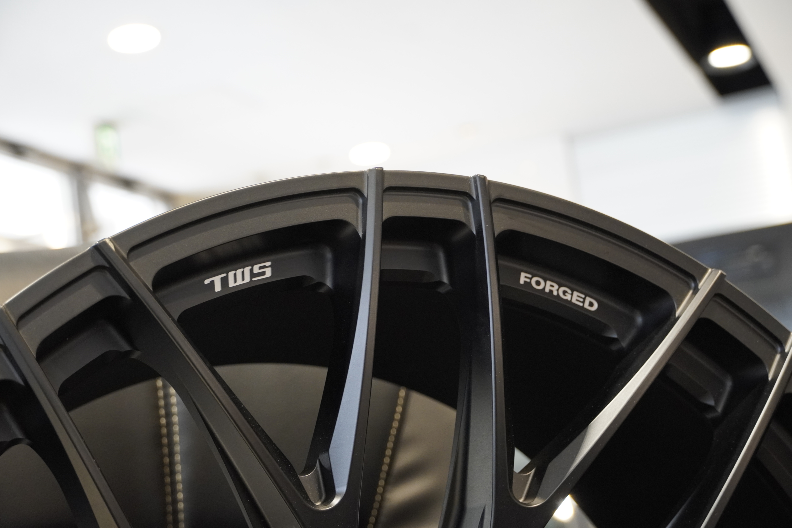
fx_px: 1540
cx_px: 397
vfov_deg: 19.5
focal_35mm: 70
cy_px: 263
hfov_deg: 28.8
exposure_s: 1/80
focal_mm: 46
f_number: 5
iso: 1250
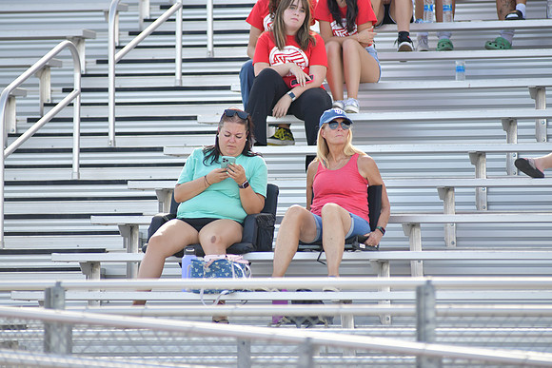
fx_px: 4601
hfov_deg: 6.9
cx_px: 276
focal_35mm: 300
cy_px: 184
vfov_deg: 4.6
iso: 640
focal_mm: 300
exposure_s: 1/2000
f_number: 3.5
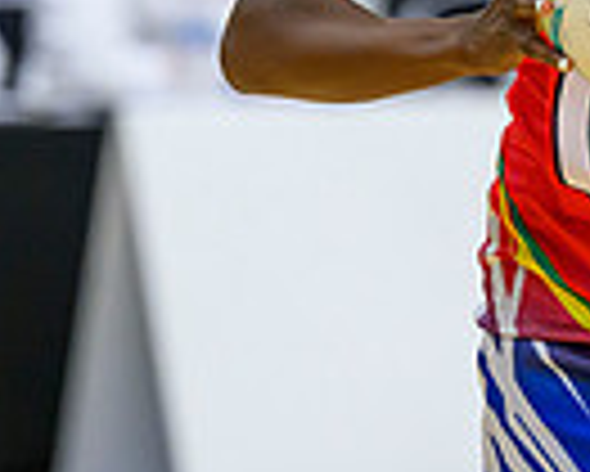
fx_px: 16881
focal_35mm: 966
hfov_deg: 2.0
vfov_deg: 1.6
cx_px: 616
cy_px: 94
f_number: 3.2
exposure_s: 1/1000
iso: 4000
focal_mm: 200
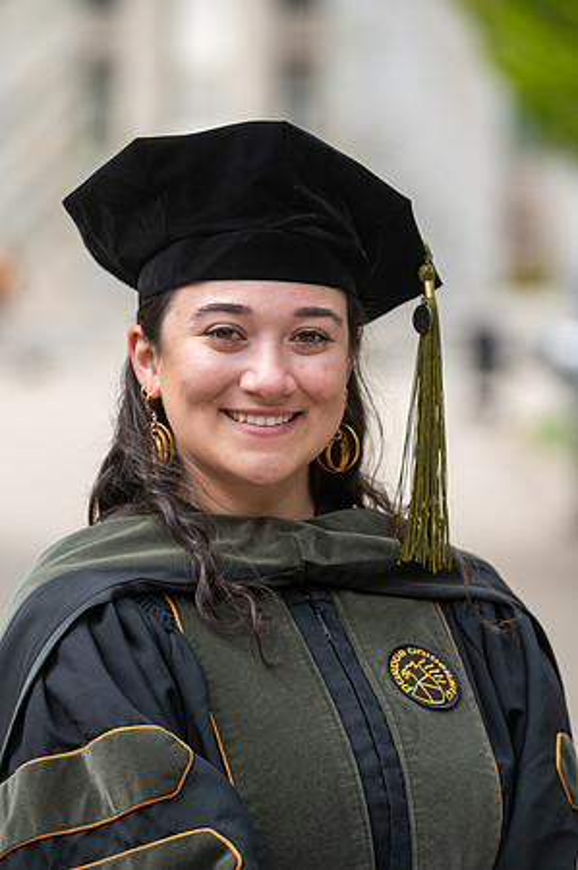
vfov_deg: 11.8
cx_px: 289
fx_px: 4224
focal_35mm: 175
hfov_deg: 7.8
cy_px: 435
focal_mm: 175
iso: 125
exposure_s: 1/500
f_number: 4.5
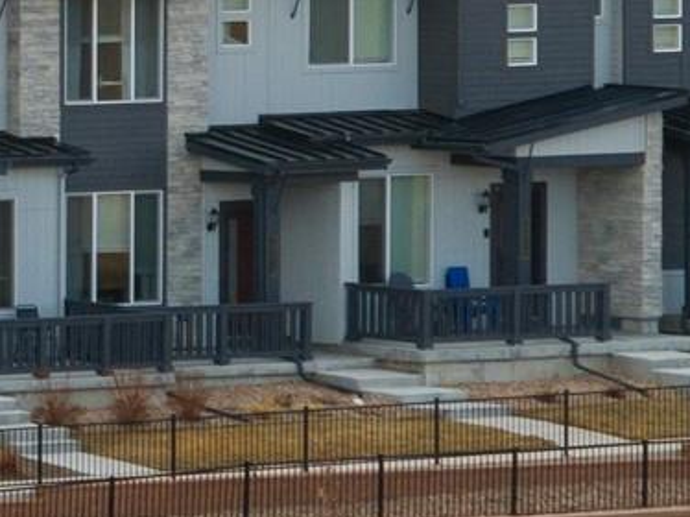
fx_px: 14143
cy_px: -285
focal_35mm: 710
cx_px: -740
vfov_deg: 2.1
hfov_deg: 2.8
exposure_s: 1/500
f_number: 3.4
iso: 100
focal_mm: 30.71
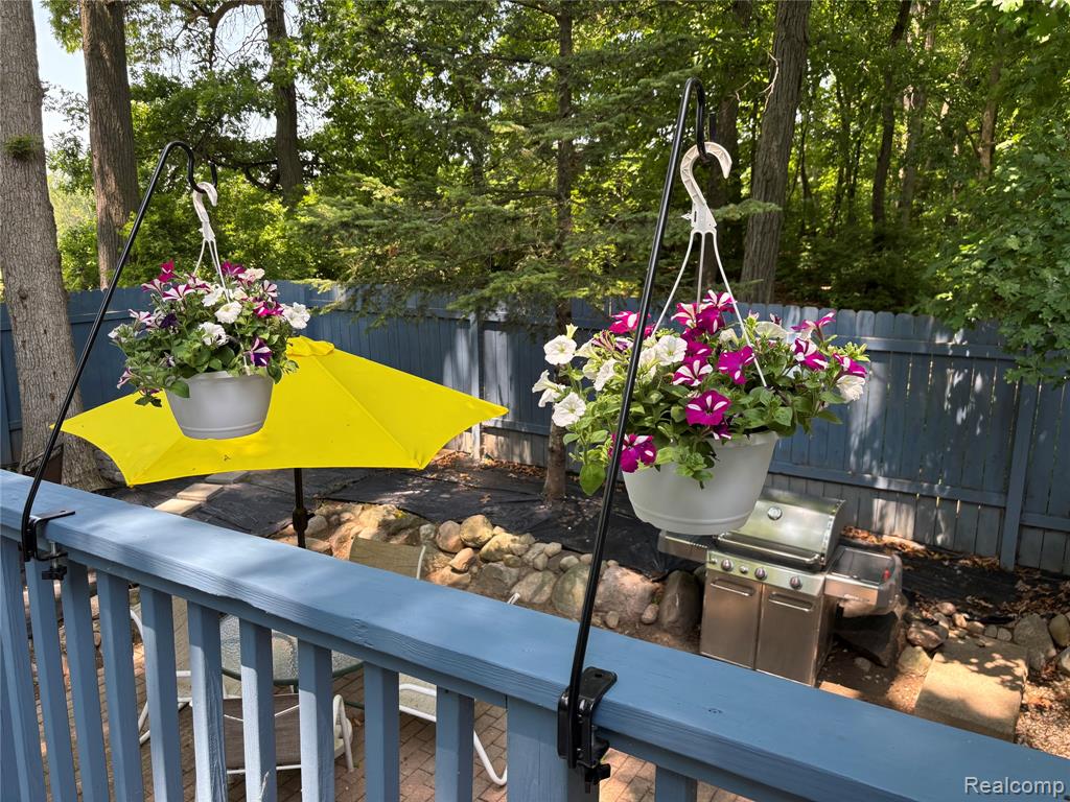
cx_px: 535
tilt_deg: -11.1
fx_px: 804
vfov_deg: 53.1
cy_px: 401
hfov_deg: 67.3
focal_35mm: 26
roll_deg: -0.4
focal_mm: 5.96
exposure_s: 1/168
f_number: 1.6
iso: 40
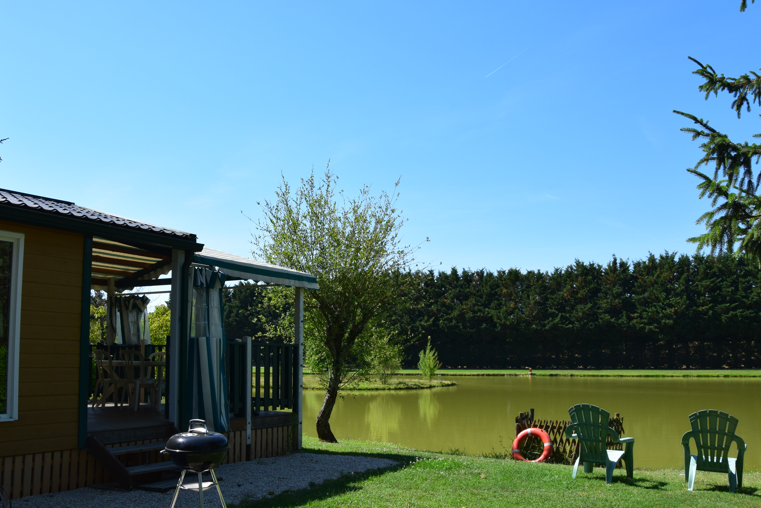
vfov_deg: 21.0
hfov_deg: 31.1
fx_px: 1366
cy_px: 292
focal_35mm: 65
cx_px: 337
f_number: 11
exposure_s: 1/500
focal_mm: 35
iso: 400
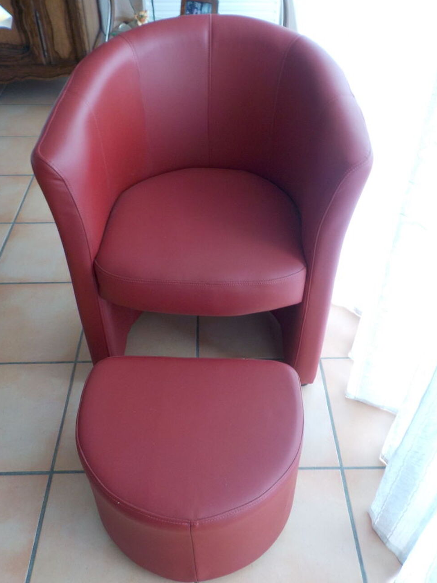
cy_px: 291
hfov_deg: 45.5
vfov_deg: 58.3
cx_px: 214
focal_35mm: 31
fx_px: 522
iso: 160
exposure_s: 1/30
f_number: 3.3
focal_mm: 4.1
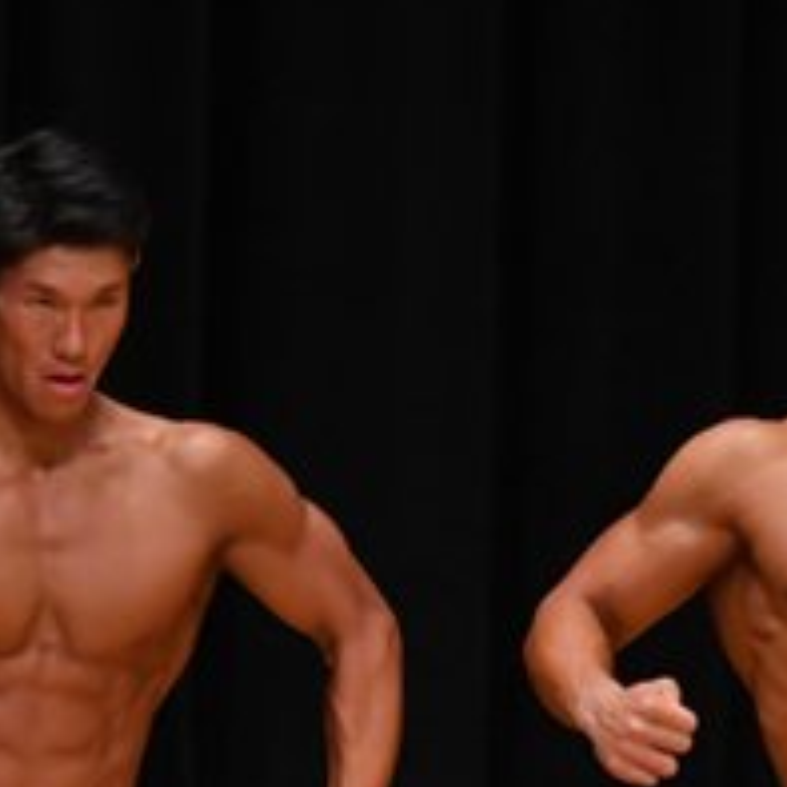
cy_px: 975
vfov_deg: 1.9
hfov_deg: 1.9
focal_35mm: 902
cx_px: -122
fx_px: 23201
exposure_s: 1/400
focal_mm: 180
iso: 3200
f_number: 5.6
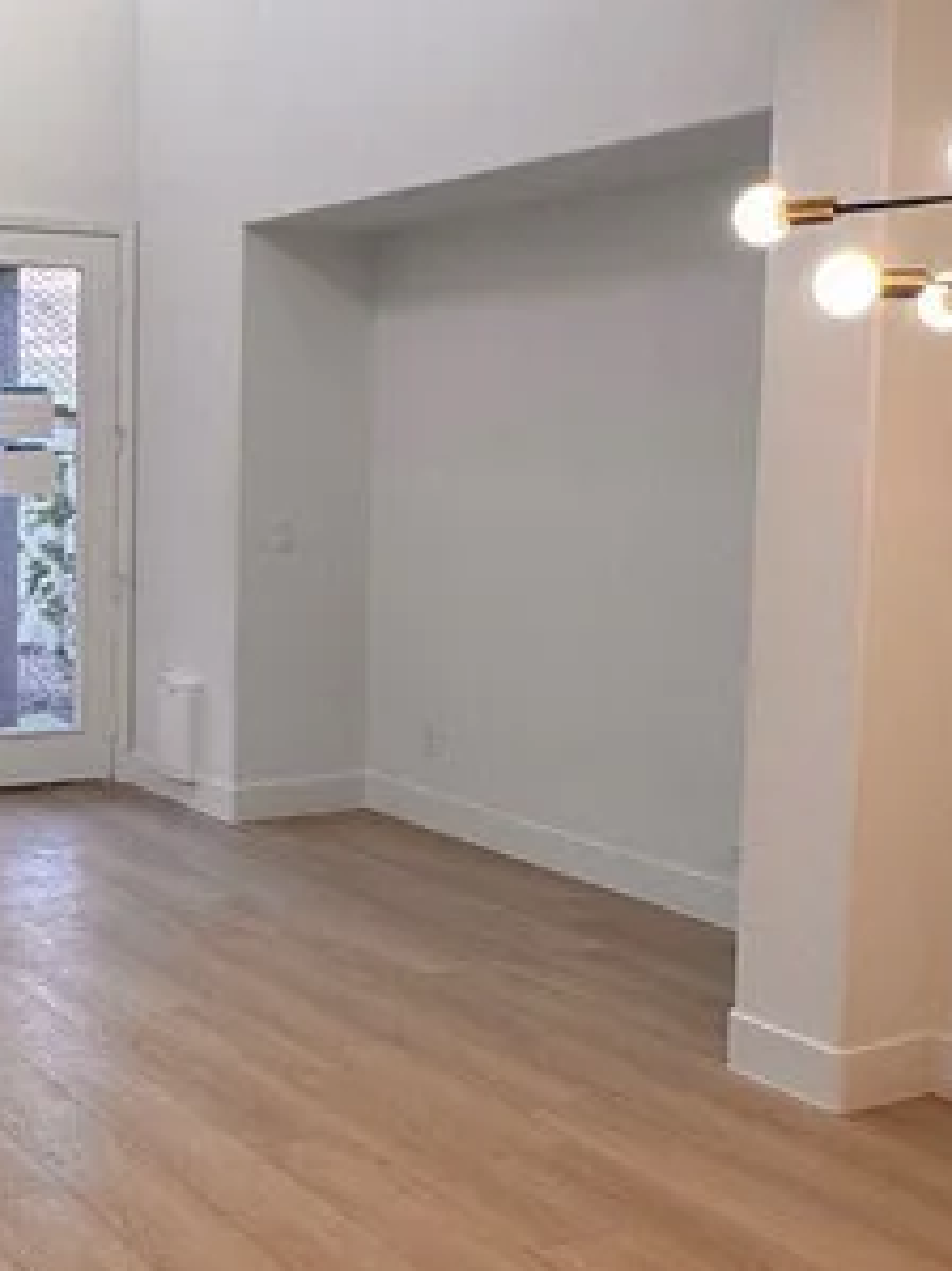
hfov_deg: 28.7
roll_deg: +0.0
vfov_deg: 39.7
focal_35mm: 48
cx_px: 51
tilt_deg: -4.9
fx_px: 1761
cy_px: 595
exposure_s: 1/120
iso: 100
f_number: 2.2
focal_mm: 2.22
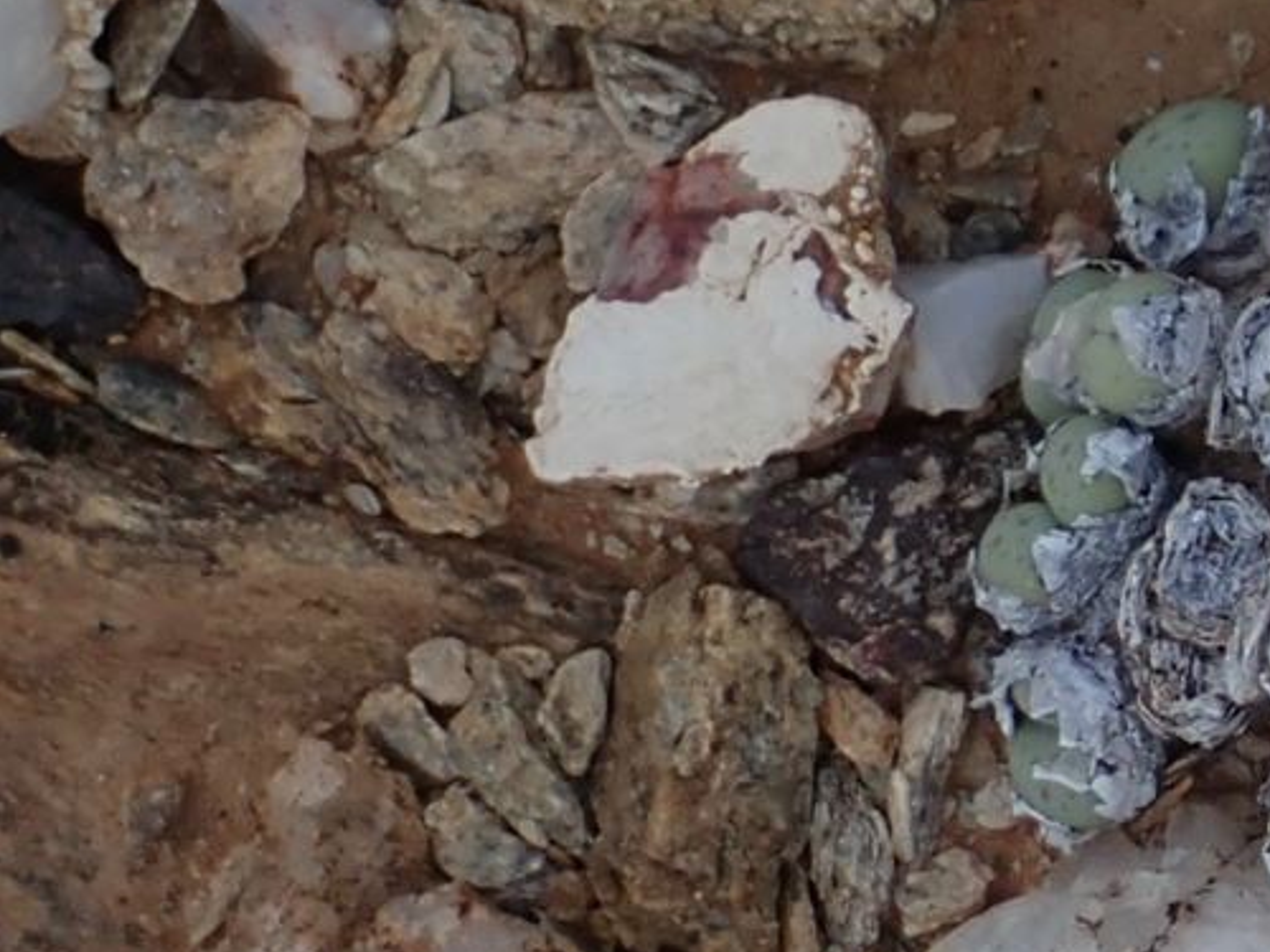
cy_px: 736
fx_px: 10273
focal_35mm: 280
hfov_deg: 7.0
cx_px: 1400
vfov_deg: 5.3
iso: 100
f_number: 5.6
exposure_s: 1/250
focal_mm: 12.6
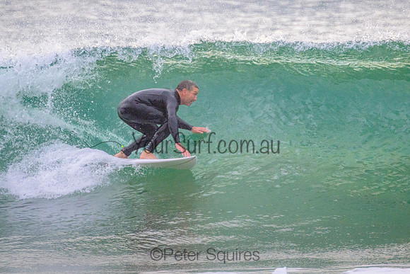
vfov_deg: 1.4
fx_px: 11154
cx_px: 213
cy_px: 107
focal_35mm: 979
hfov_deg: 2.1
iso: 2500
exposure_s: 1/2000
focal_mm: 800
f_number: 11
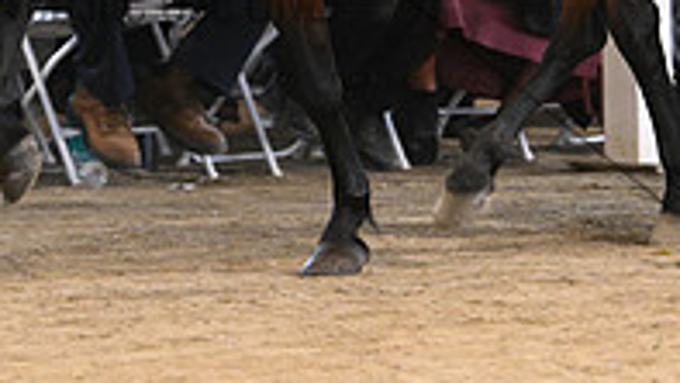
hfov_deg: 8.5
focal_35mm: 253
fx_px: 4564
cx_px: 166
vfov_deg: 4.8
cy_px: -198
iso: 6400
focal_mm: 82
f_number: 4
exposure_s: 1/487
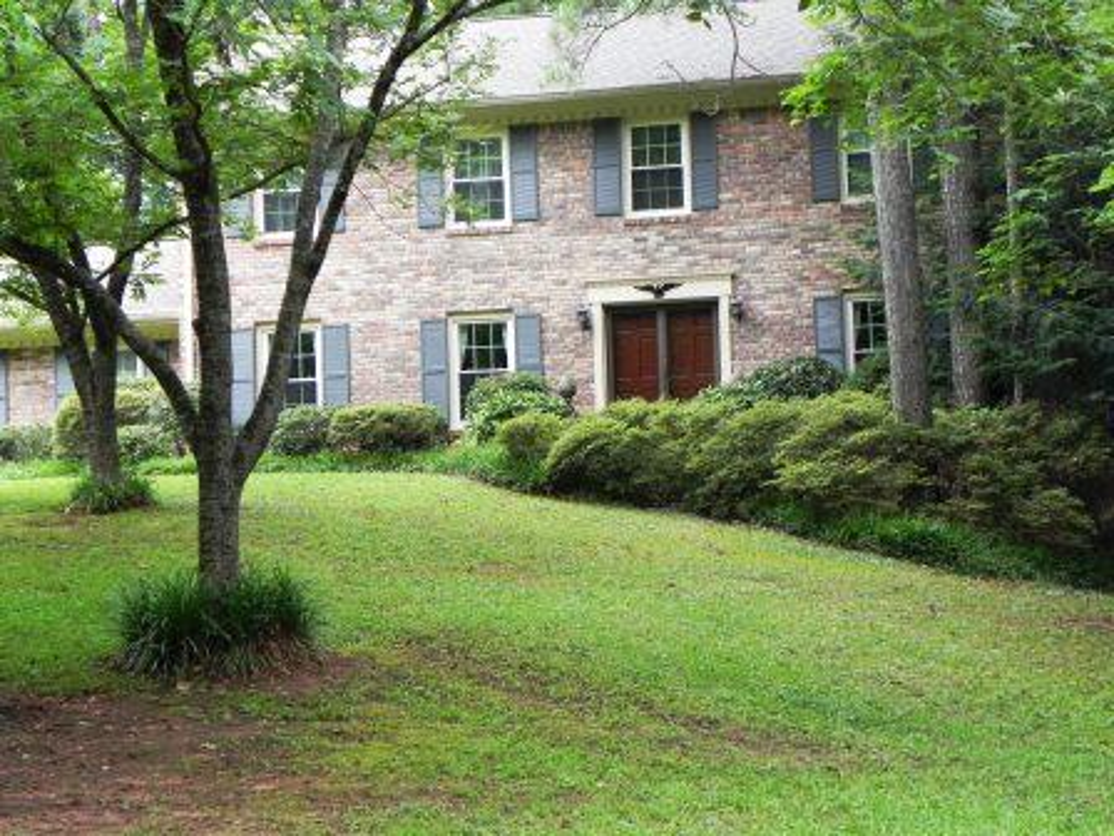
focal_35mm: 66
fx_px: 2124
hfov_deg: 29.4
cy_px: 418
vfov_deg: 22.3
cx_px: 557
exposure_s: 1/73.1
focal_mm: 11.8
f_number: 4
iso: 160
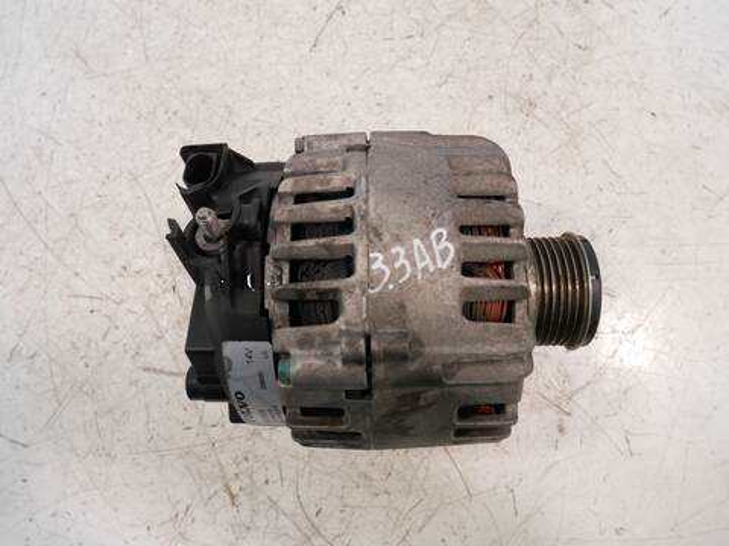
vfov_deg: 56.8
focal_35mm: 24
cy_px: 273
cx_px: 364
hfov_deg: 71.6
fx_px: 505
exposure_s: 1/60
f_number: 3.5
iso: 500
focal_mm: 12
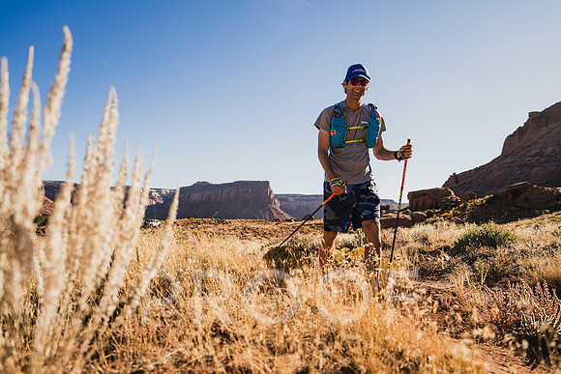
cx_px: 269
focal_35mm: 26
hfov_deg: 69.8
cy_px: 186
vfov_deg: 50.0
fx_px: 402
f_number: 3.2
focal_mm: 24
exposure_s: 1/1250
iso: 125
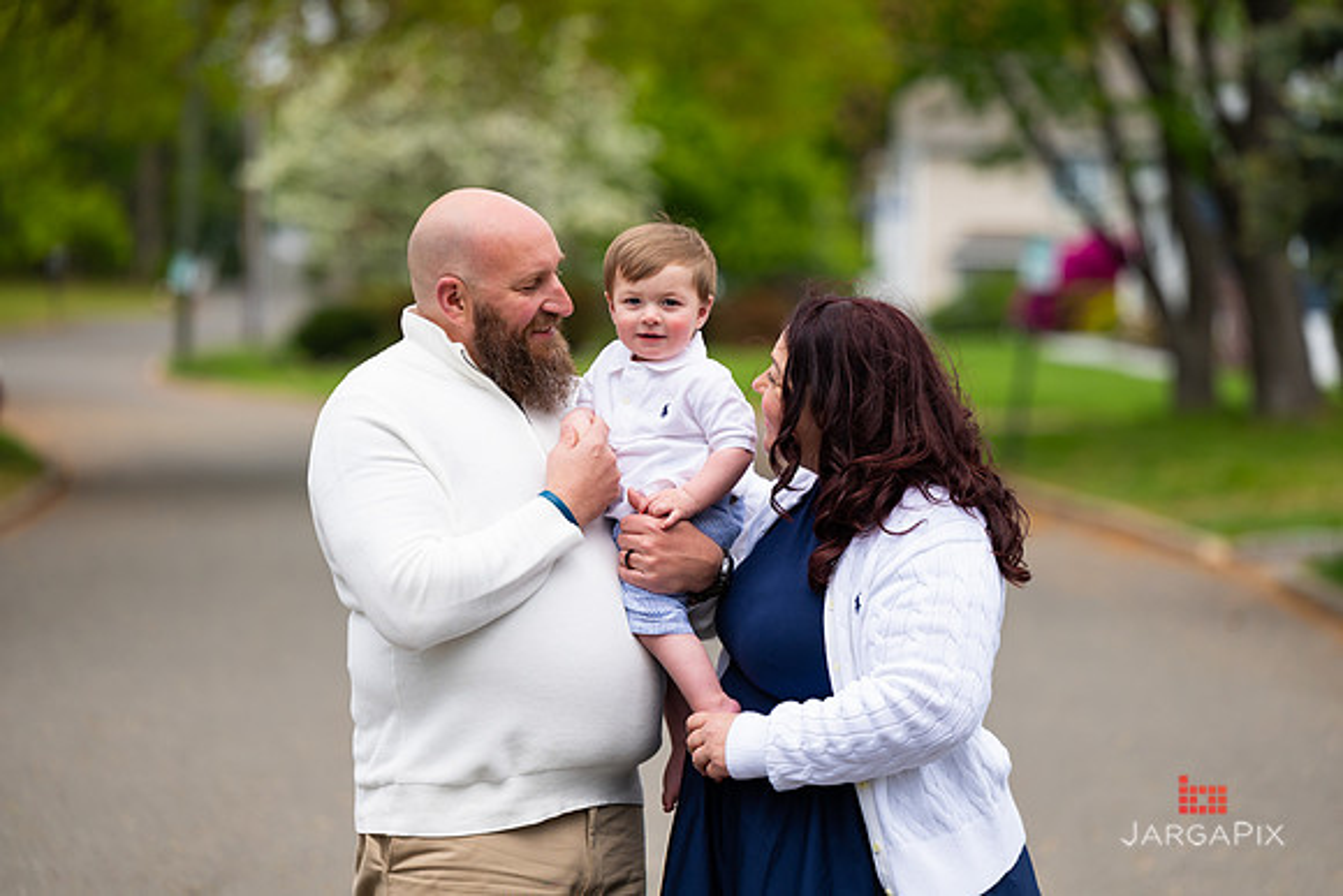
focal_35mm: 148
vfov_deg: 9.3
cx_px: 707
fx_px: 5536
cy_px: 424
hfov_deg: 13.8
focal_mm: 140
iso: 200
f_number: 3.2
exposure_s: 1/2000
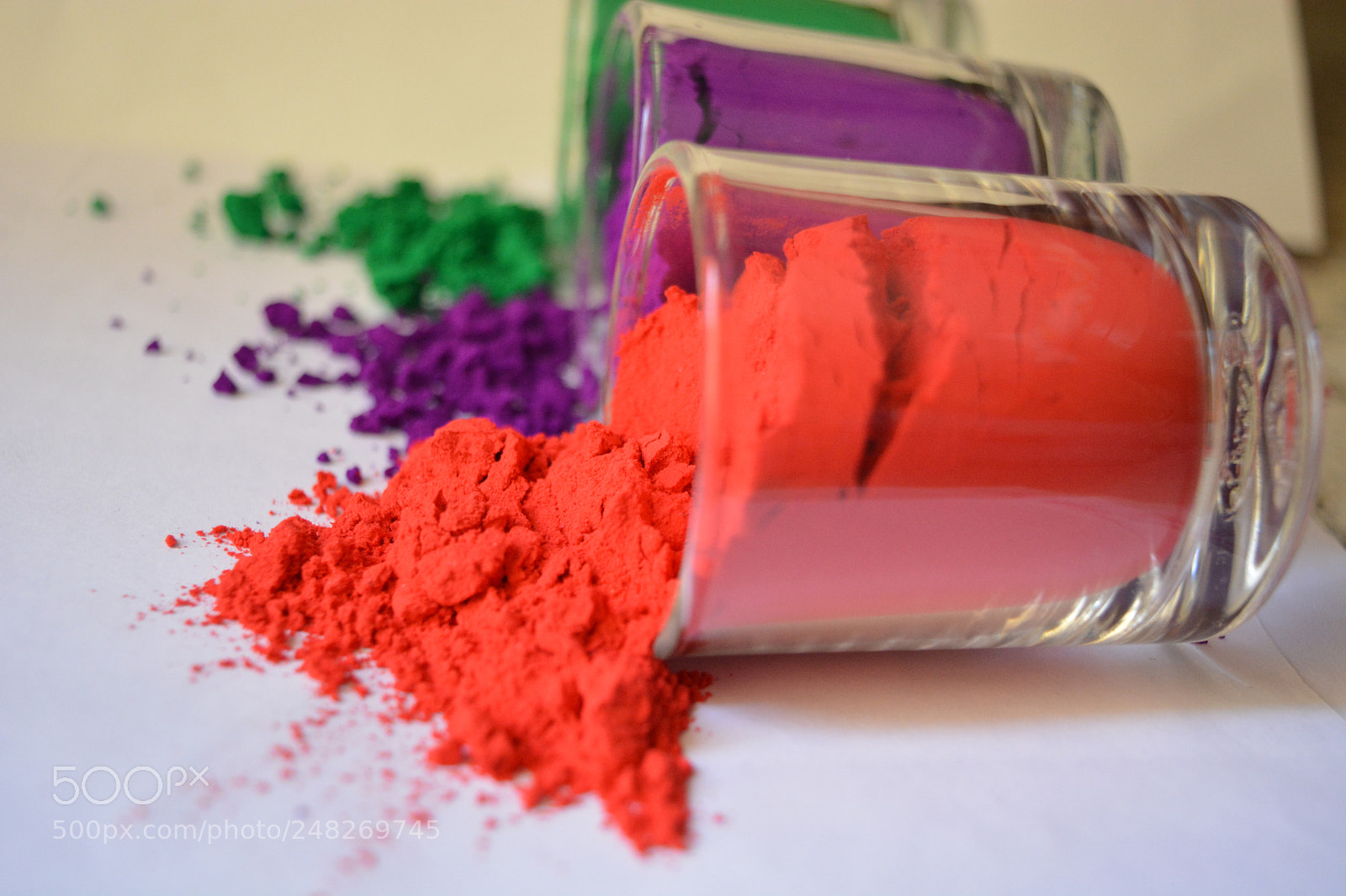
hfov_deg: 42.3
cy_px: 448
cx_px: 673
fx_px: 1738
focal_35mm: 46
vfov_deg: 28.9
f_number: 4.5
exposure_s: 1/200
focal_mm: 31
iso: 1600
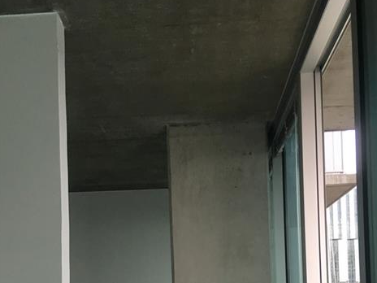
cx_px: 189
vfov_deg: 28.3
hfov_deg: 39.7
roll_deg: +2.0
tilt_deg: -0.4
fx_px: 523
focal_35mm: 48
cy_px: 289
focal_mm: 4.15
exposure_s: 1/33
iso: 40
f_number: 2.2
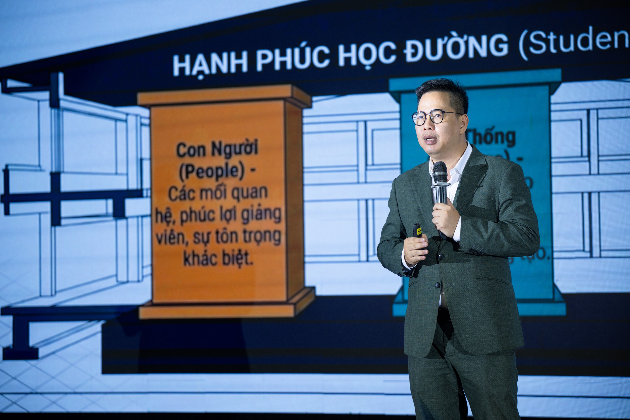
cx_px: 315
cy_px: 210
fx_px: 1785
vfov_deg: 13.4
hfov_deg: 20.0
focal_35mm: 102
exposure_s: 1/320
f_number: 2.8
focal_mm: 102
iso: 500
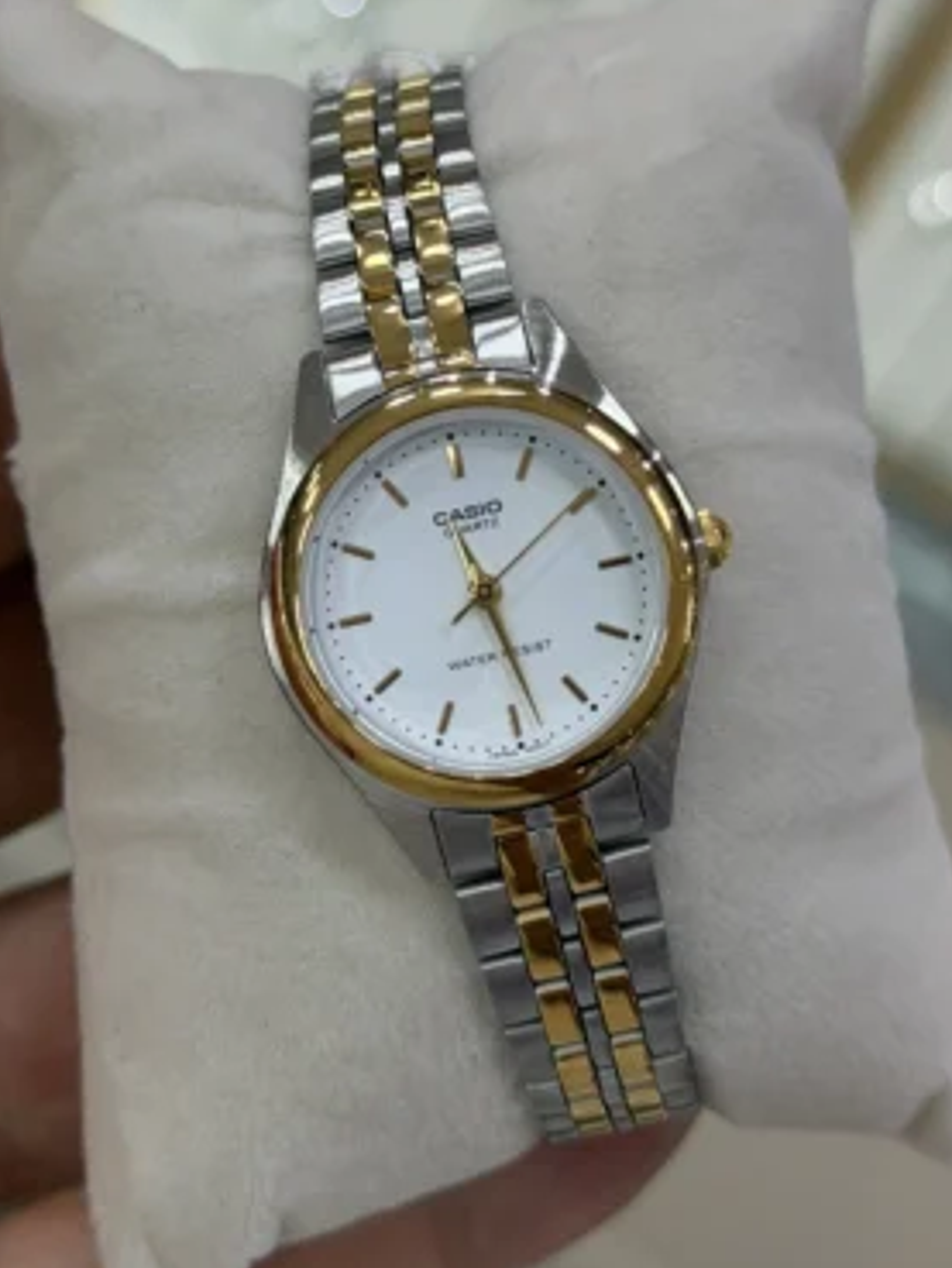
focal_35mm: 52
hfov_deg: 28.0
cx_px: 485
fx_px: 1906
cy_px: 601
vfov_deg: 36.8
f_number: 1.78
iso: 64
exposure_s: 1/587
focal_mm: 6.76
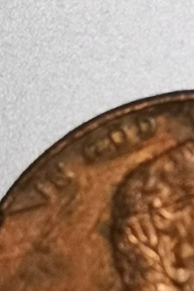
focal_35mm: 319
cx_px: 143
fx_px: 2578
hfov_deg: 4.3
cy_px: 261
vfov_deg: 6.4
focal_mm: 5.58
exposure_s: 1/50
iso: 200
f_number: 1.8
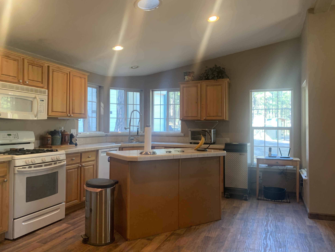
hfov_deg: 65.3
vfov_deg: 51.4
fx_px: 261
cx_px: 168
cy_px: 122
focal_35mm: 27
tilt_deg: +1.5
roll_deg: -0.7
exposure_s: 1/60
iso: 160
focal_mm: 4.25
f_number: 1.8
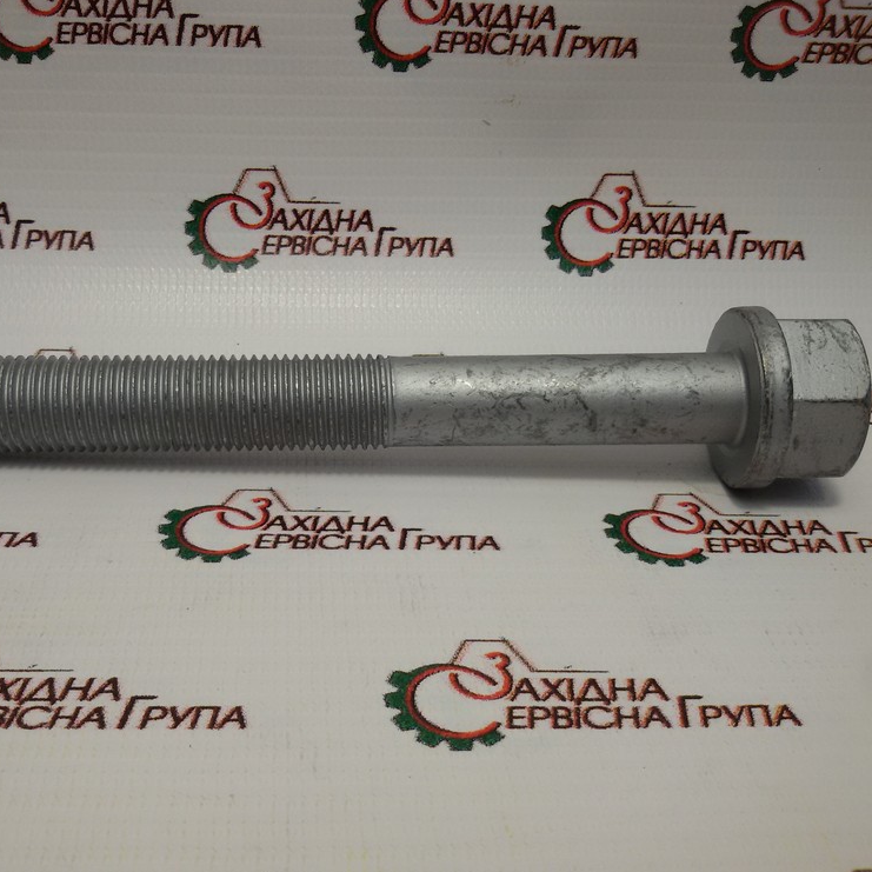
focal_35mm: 37
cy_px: 437
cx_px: 331
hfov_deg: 44.6
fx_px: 1054
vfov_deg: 44.9
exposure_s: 1/100
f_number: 2.4
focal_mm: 2.93
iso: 40
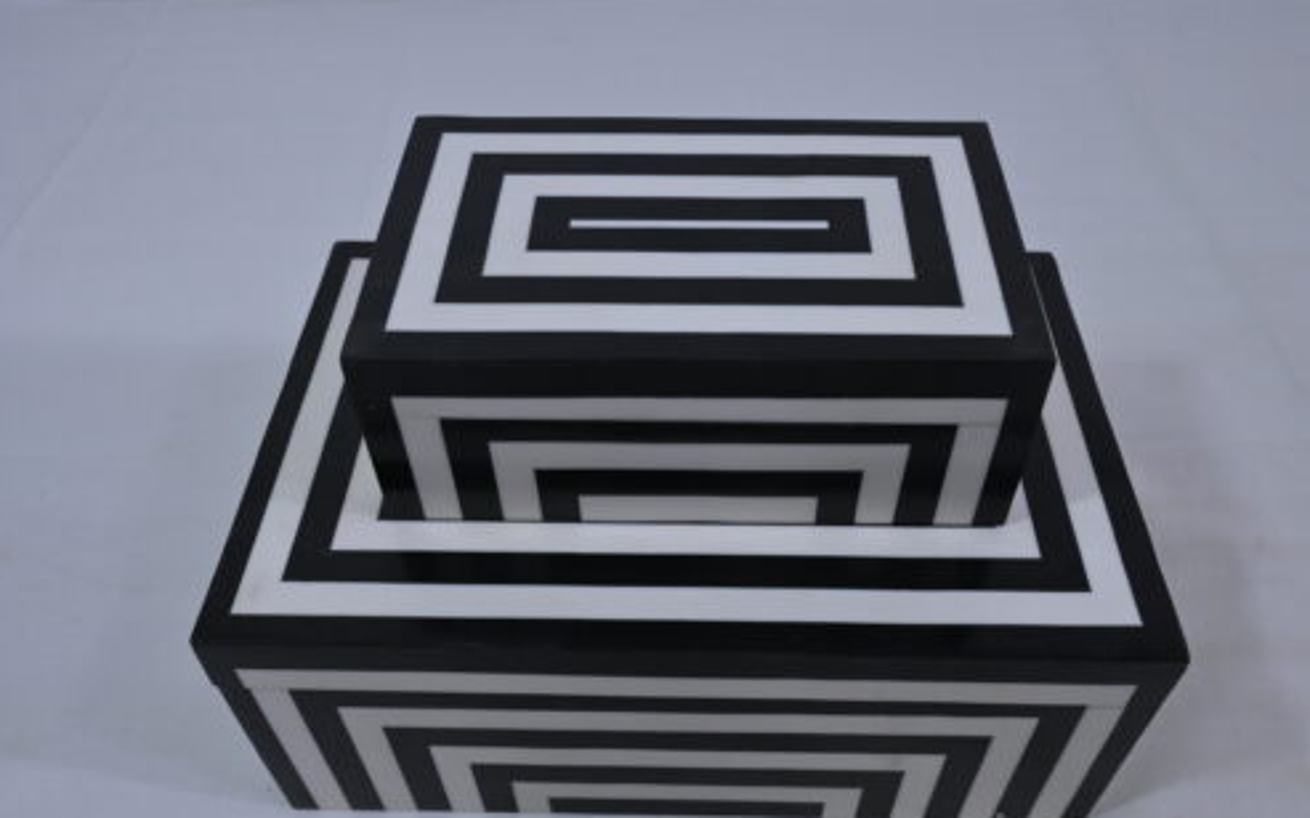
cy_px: 514
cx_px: 688
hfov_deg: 60.2
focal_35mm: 32
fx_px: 1129
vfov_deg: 39.6
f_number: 9
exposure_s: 1/125
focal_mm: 25.5
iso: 500
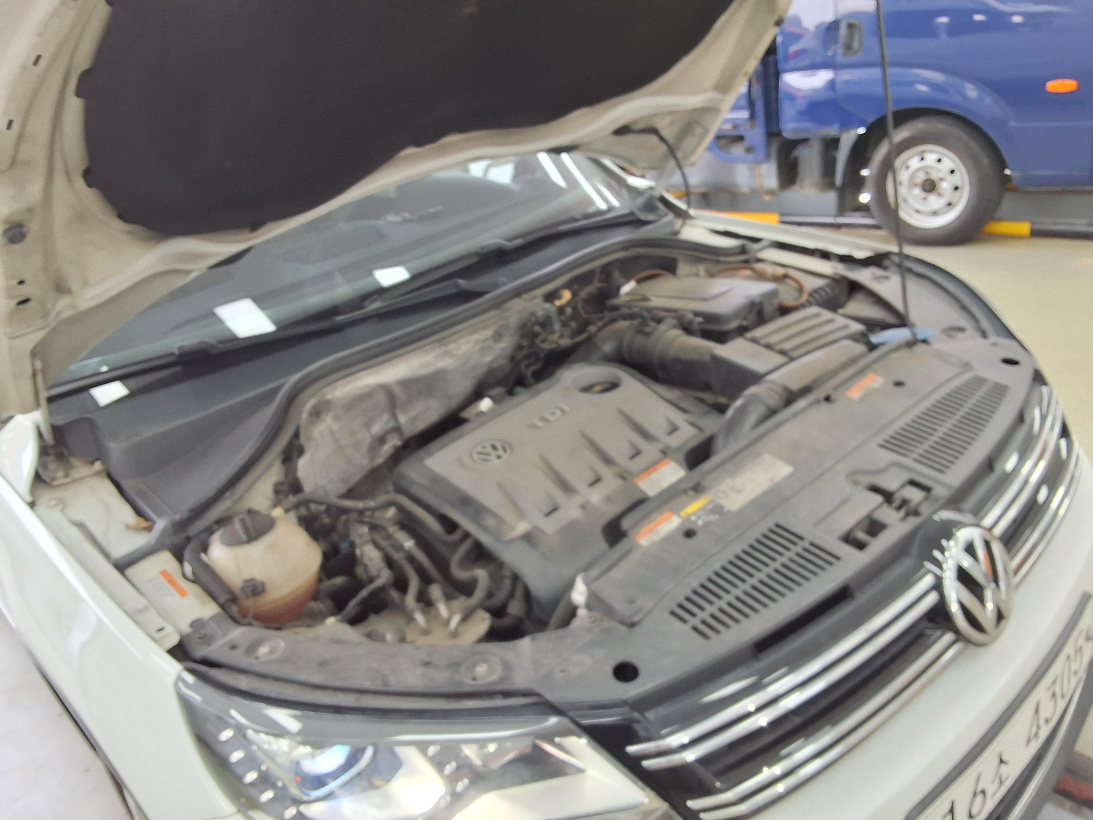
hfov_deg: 63.4
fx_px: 884
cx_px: 546
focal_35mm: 28
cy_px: 410
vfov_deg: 49.7
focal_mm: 2.91
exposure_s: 1/60
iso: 64
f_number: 1.9
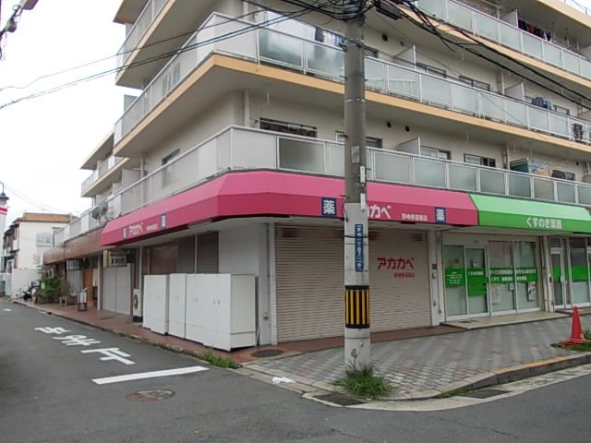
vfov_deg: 49.7
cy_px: 222
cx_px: 296
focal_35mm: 28
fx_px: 478
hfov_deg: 63.4
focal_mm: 4
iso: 80
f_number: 2.7
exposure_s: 1/500
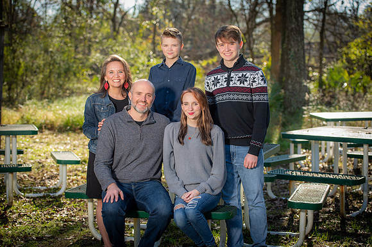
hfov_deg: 28.9
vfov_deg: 19.4
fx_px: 723
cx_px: 186
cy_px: 124
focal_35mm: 70
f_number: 3.5
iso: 50
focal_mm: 70
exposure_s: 1/250
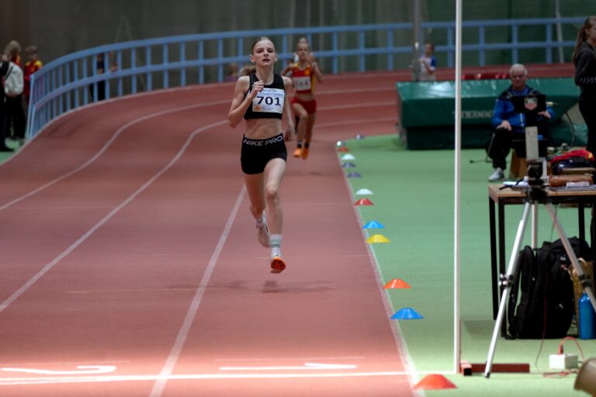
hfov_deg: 9.8
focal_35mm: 209
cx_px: 298
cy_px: 198
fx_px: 3460
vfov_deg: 6.6
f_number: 5.6
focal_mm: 209
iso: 3200
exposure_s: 1/250
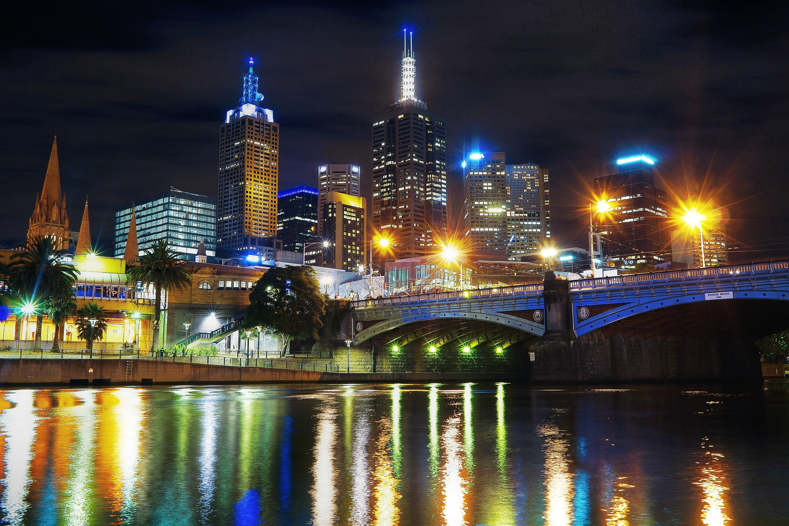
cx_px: 378
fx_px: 745
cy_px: 240
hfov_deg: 55.8
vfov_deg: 38.9
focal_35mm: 34
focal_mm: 28
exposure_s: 15
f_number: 7.1
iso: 100
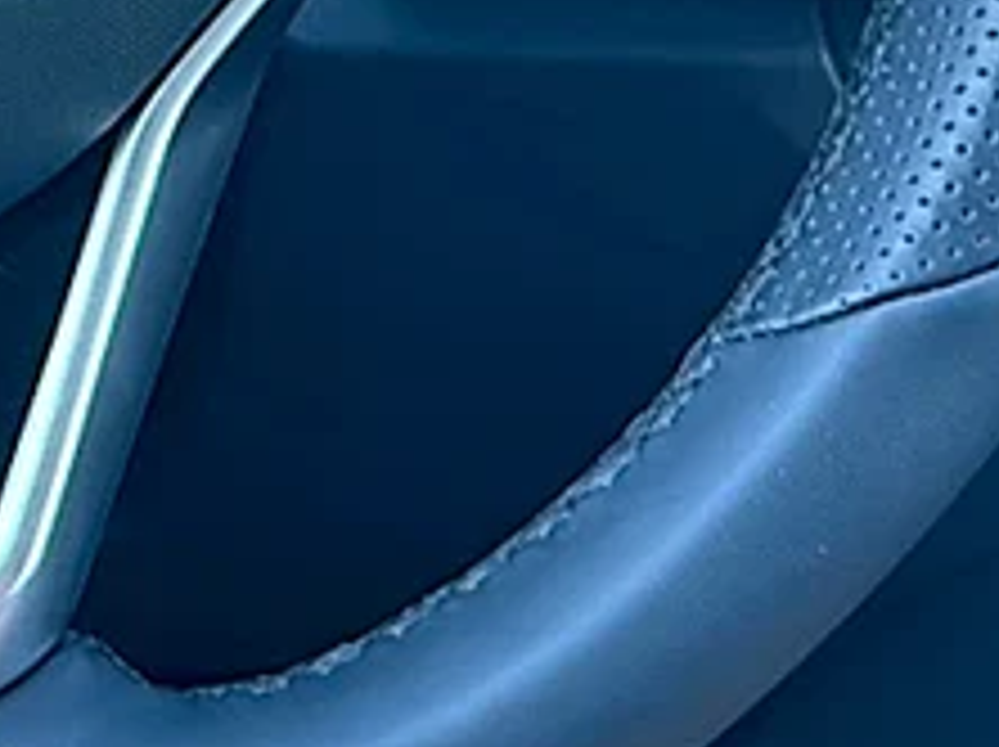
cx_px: -207
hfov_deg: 22.7
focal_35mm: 79
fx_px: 2277
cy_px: -313
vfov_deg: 17.1
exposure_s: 1/162
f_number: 1.78
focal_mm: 6.86
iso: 100
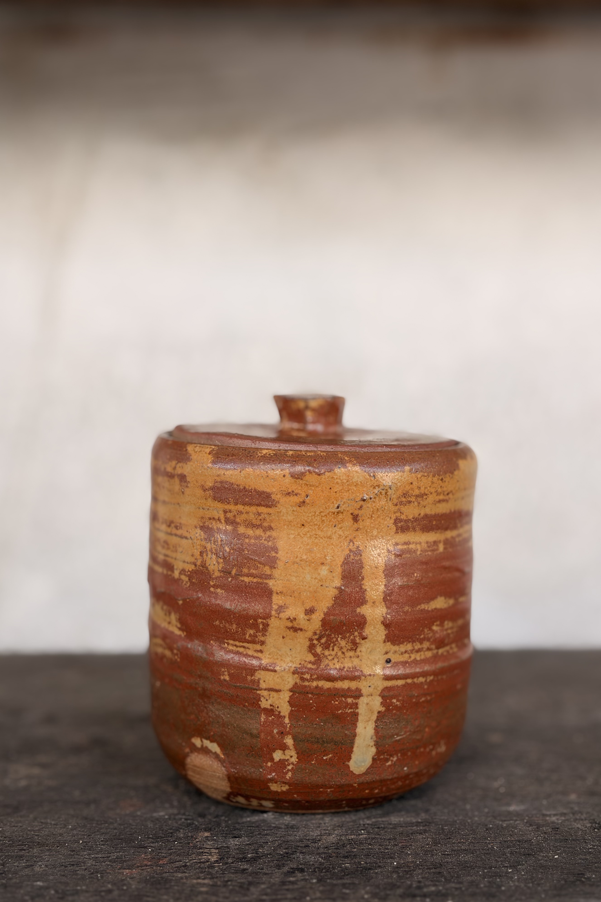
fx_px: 1377
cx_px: 321
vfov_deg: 36.2
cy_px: 458
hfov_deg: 24.6
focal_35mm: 55
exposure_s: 1/225
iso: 32
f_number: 1.6
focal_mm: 5.96
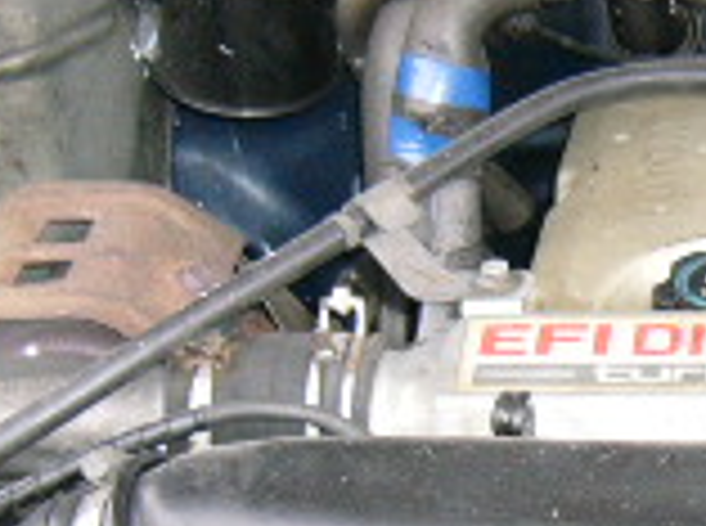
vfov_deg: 10.3
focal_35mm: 143
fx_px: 2910
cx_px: 868
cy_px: 297
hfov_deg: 13.4
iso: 100
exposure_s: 1/60
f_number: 2.8
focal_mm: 5.8
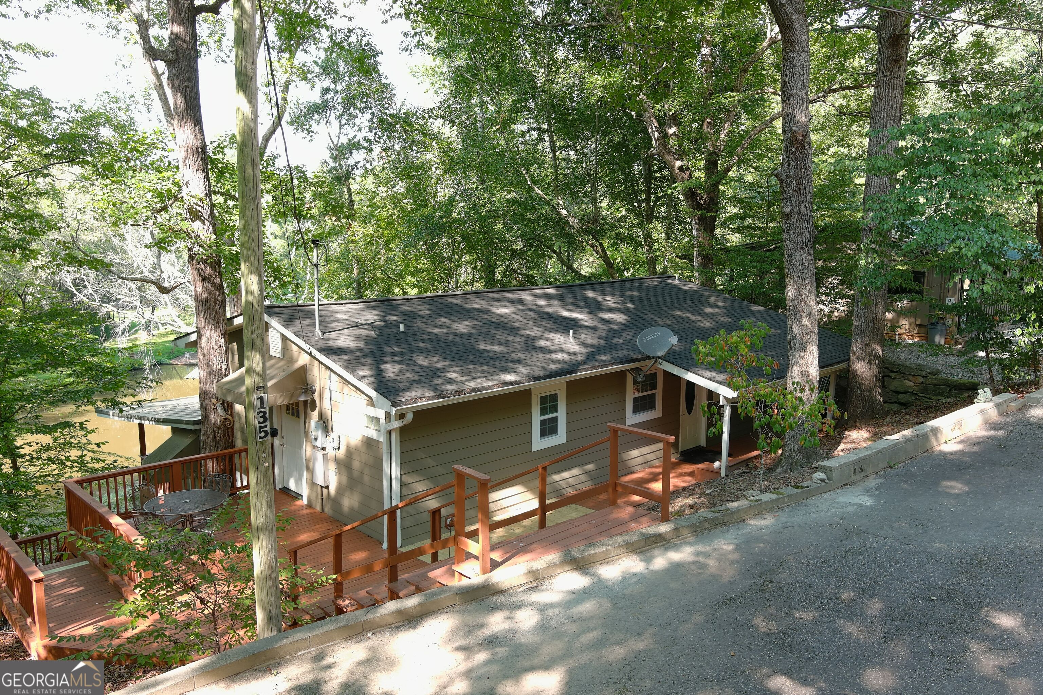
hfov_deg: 63.7
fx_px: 840
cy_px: 348
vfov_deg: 45.0
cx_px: 522
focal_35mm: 29
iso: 200
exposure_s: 1/120
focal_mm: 10.57
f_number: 2.8
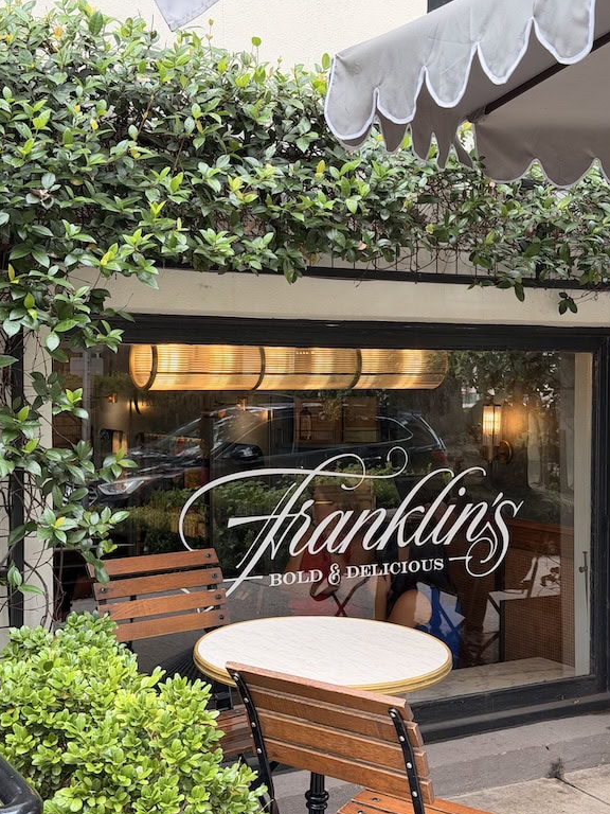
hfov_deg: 29.1
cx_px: 316
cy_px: 422
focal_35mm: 50
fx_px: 1175
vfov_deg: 38.2
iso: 125
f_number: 1.8
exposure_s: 1/209
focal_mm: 6.8
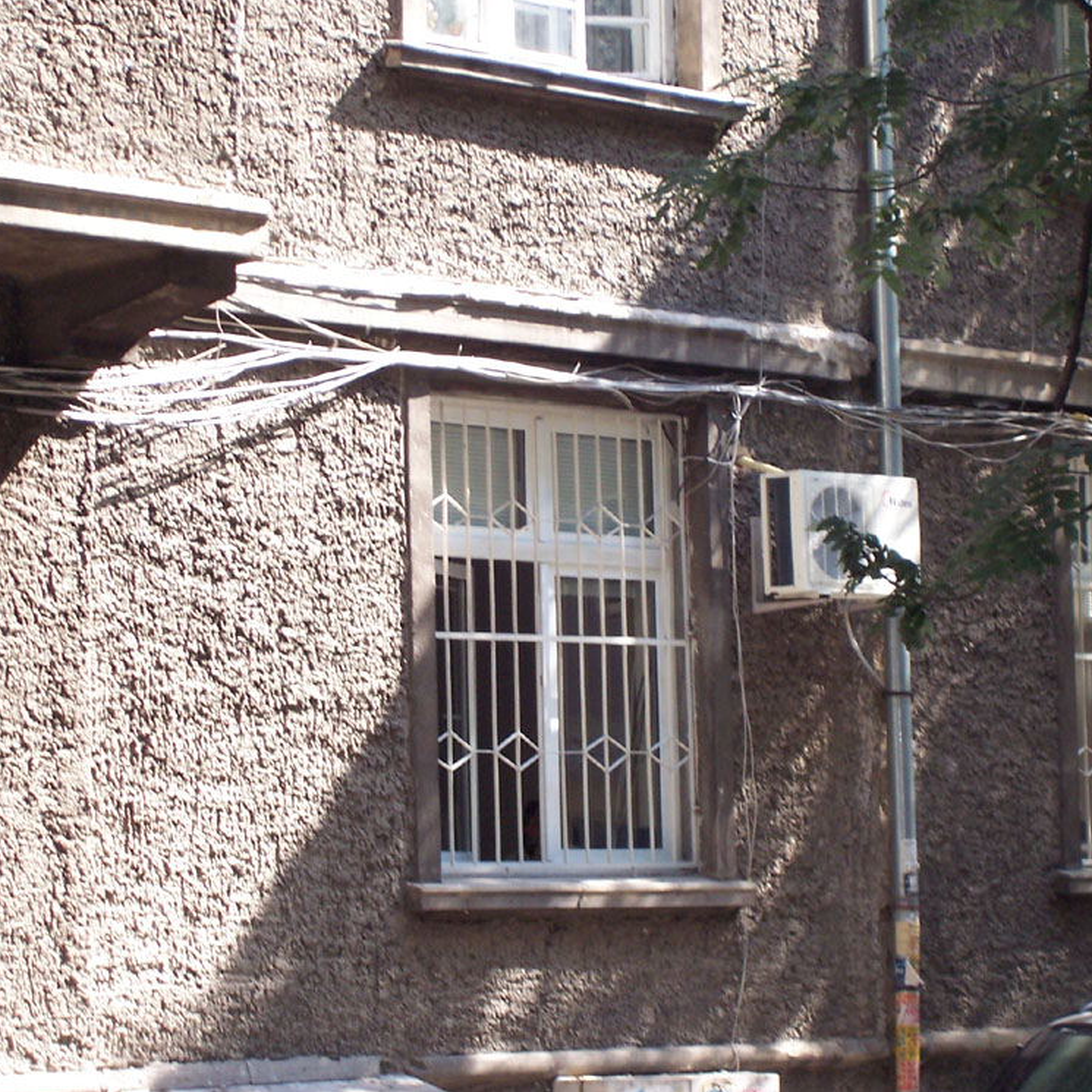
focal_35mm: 121
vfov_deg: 14.4
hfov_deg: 14.4
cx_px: 607
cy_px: 545
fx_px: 4319
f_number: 4.6
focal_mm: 16.8
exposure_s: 1/90
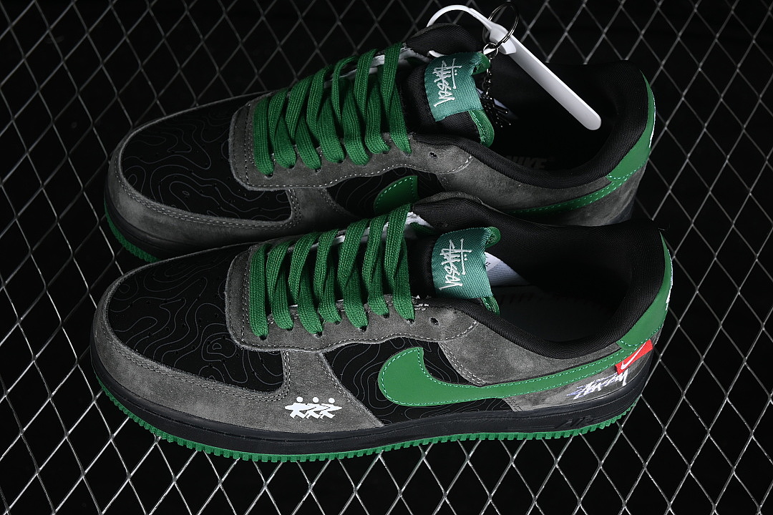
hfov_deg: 27.0
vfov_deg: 18.2
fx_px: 1610
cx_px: 386
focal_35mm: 75
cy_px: 258
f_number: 6.3
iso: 160
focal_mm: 50
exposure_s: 1/60
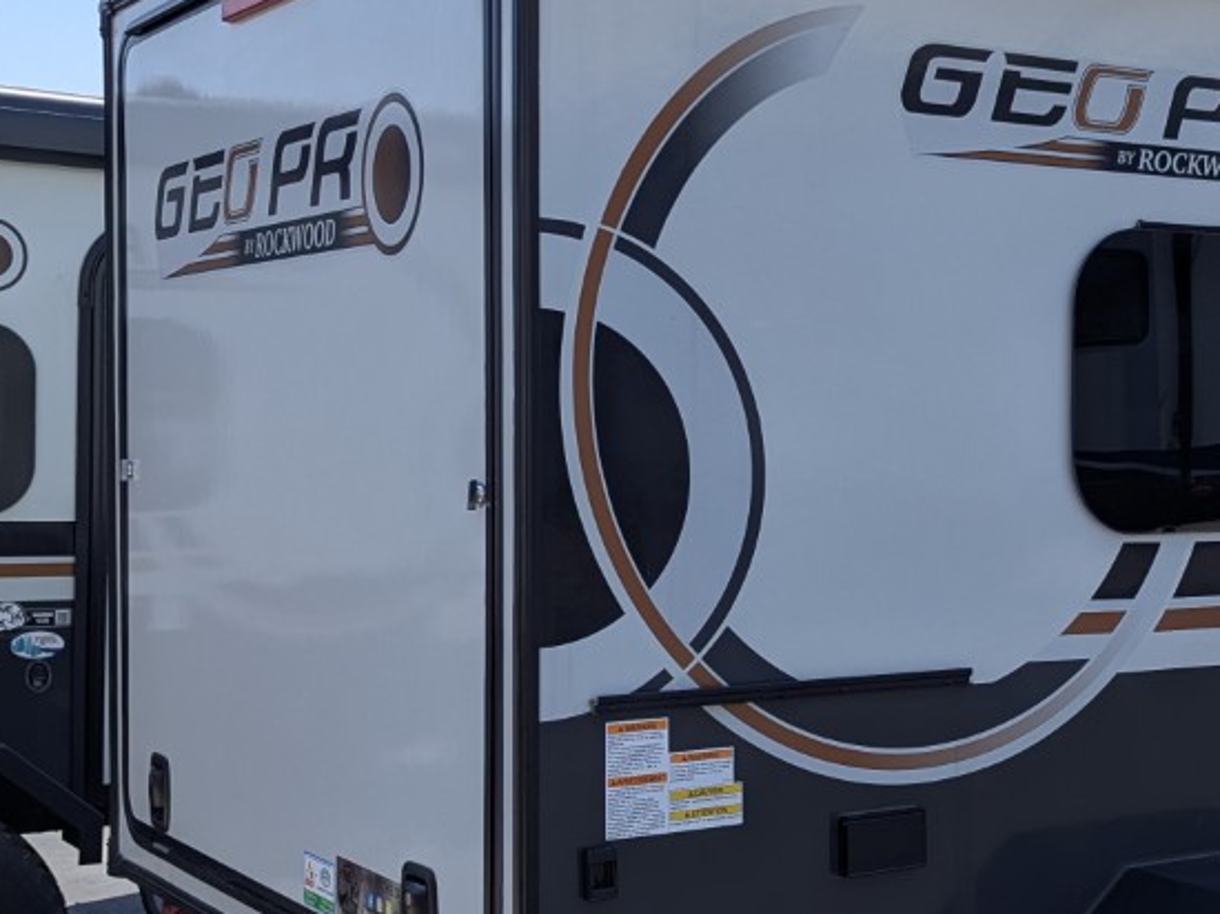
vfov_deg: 24.0
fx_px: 2149
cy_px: 521
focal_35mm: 61
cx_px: 857
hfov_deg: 31.3
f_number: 1.85
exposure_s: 1/1572
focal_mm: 6.81
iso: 46
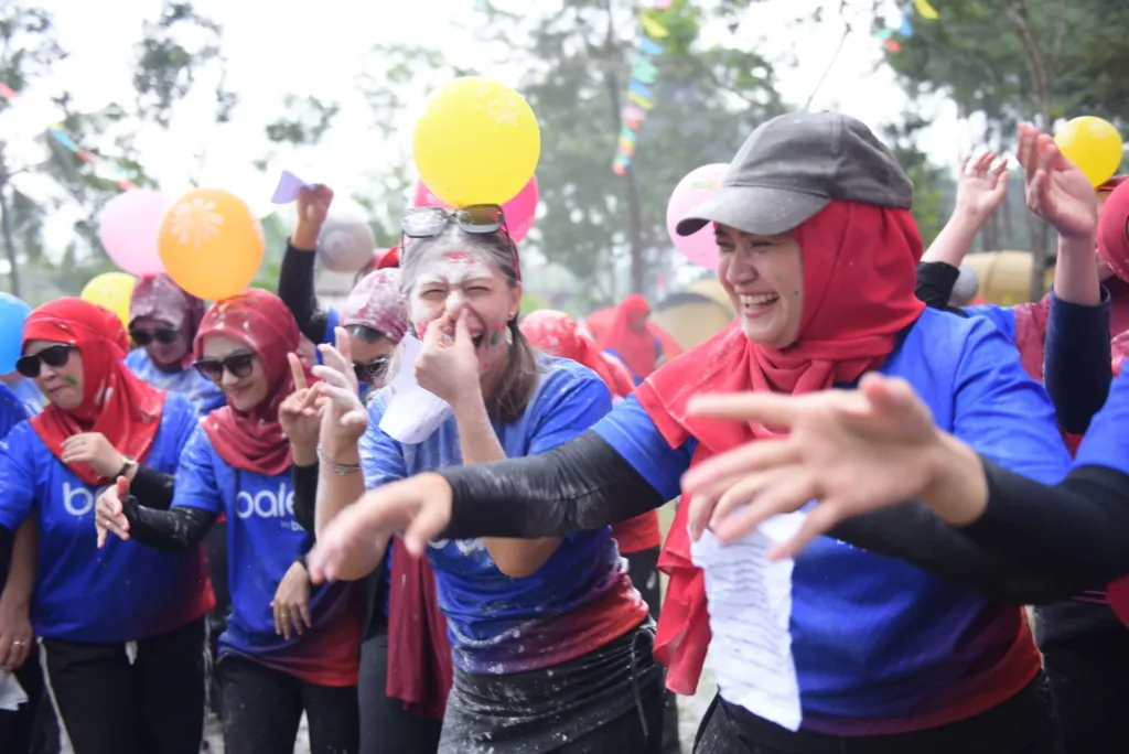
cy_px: 377
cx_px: 564
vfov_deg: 38.9
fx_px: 1067
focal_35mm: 34
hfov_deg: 55.8
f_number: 2.8
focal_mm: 34
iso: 320
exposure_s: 1/200
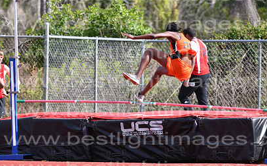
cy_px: 68
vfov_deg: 2.0
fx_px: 4793
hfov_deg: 3.2
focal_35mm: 659
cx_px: 153
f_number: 5.6
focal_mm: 300
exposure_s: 1/320
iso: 100
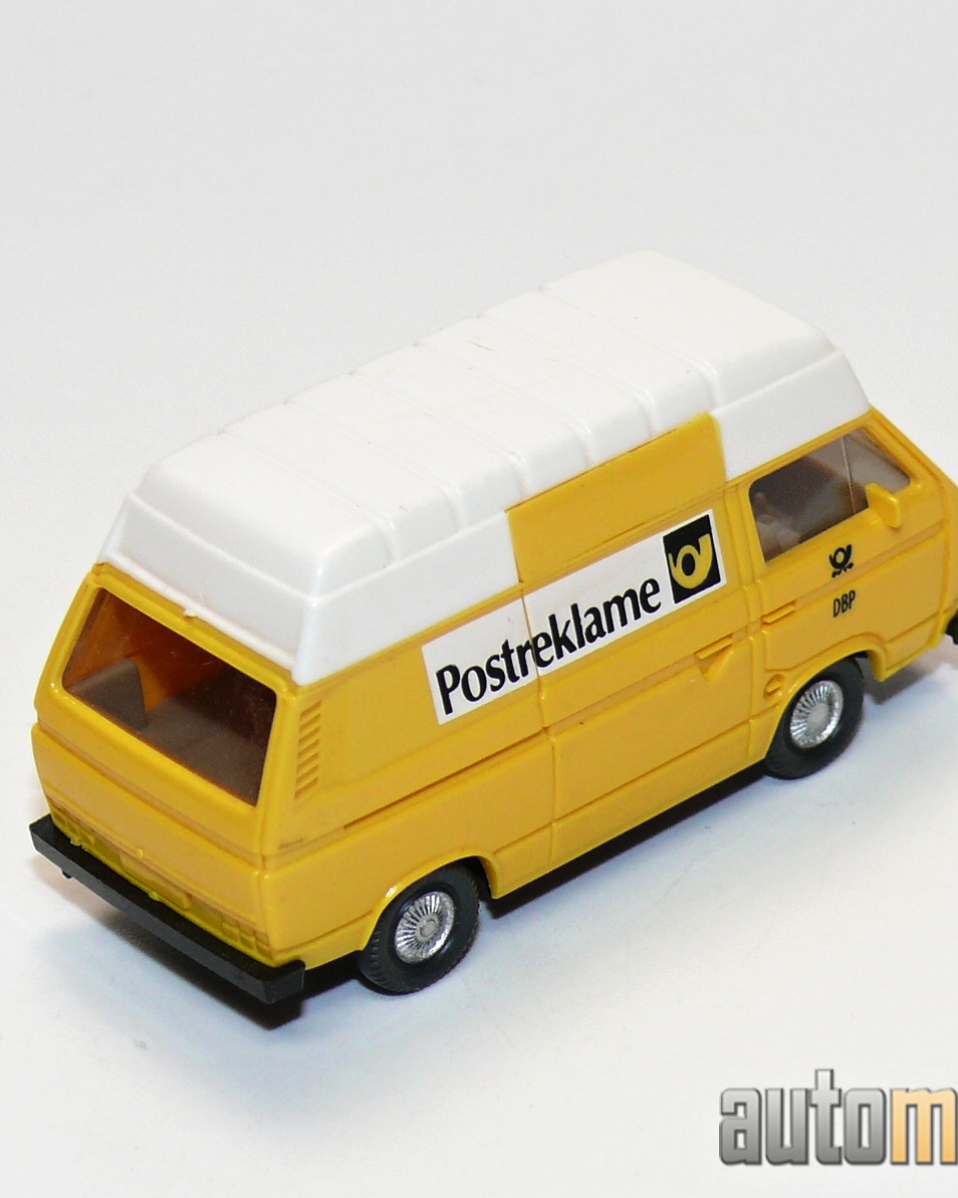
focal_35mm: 144
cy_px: 601
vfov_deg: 13.4
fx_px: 5105
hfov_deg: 10.7
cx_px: 488
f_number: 4
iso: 100
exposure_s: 1/30
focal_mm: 14
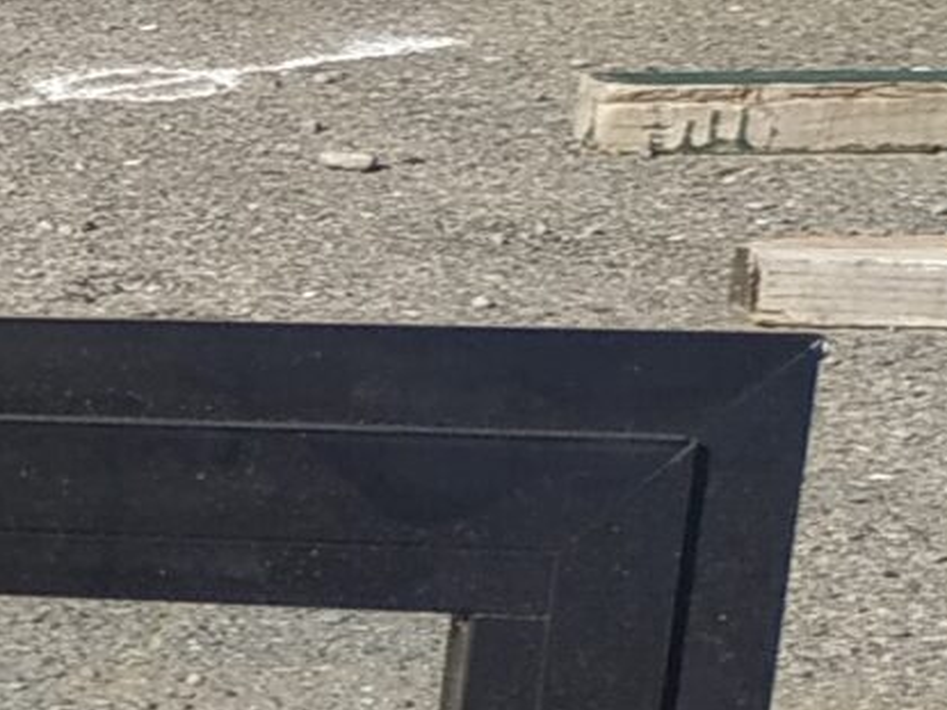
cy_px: 936
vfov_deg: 9.8
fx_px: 4048
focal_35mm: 148
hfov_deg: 10.1
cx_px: -1830
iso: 100
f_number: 1.9
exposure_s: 1/1454
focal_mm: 3.94
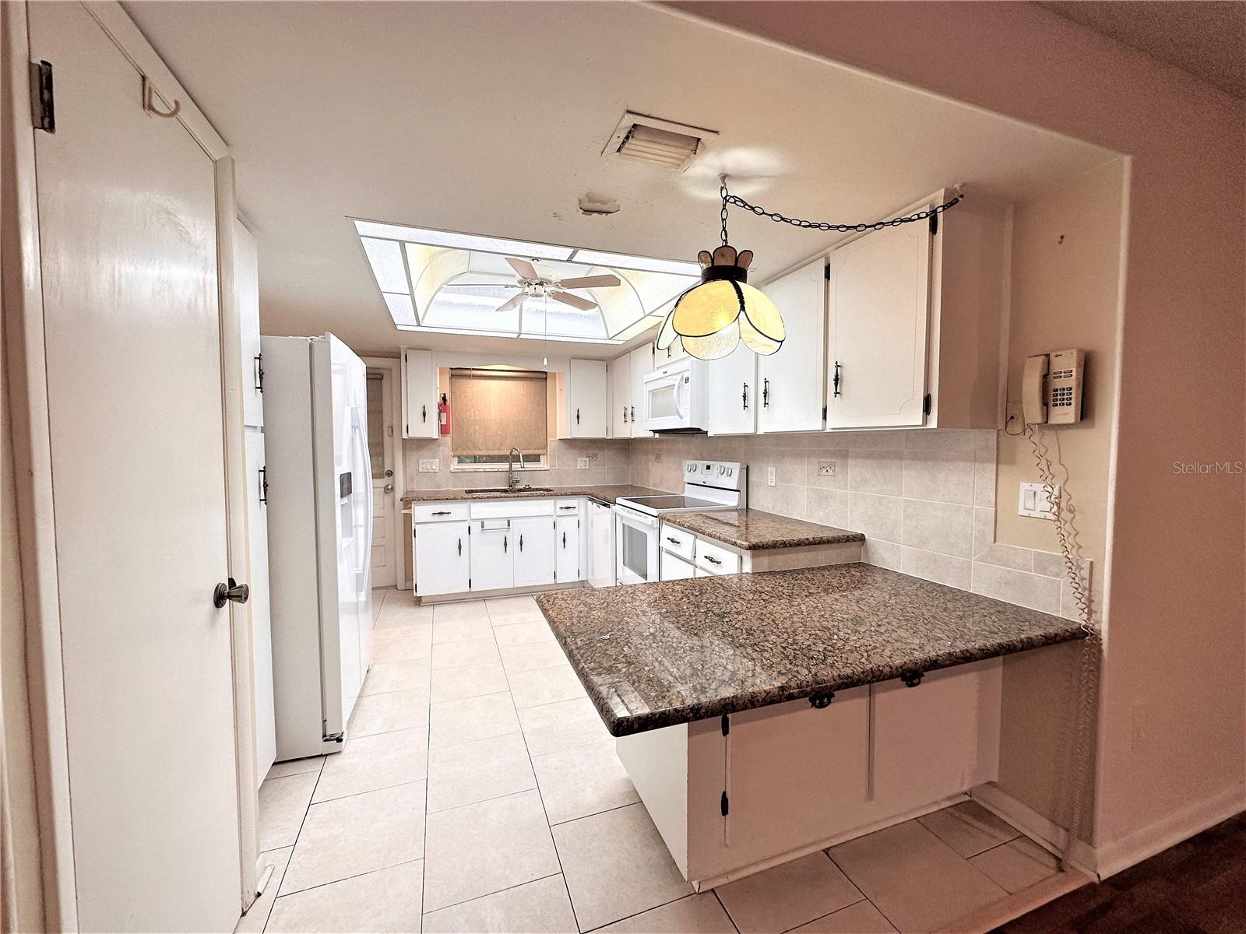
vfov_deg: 85.7
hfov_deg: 102.1
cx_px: 623
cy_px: 467
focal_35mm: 14
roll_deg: -0.1
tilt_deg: -3.5
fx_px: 504
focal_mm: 2.22
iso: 125
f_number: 2.2
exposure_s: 1/120
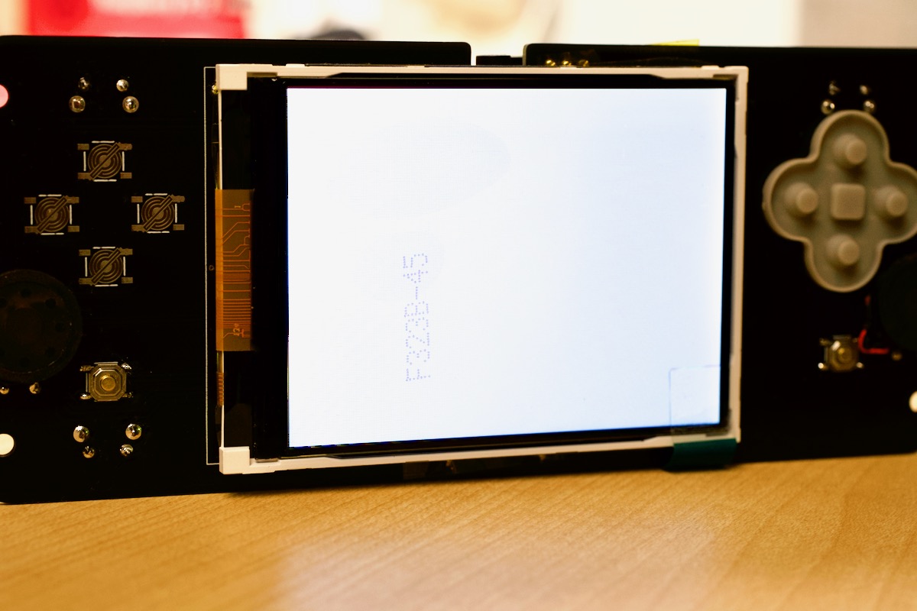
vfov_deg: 18.2
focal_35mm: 75
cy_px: 306
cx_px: 458
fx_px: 1910
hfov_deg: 27.0
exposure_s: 1/60
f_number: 5.6
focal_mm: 50
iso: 200
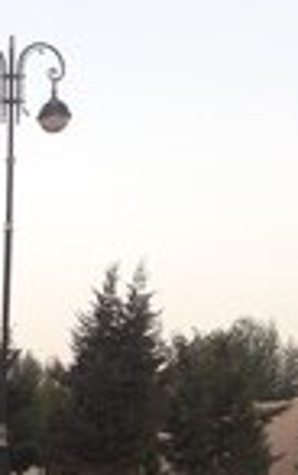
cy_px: 630
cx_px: -295
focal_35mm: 100
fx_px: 1298
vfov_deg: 19.1
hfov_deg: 11.7
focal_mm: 3.7
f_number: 1.9
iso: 40
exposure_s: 1/155
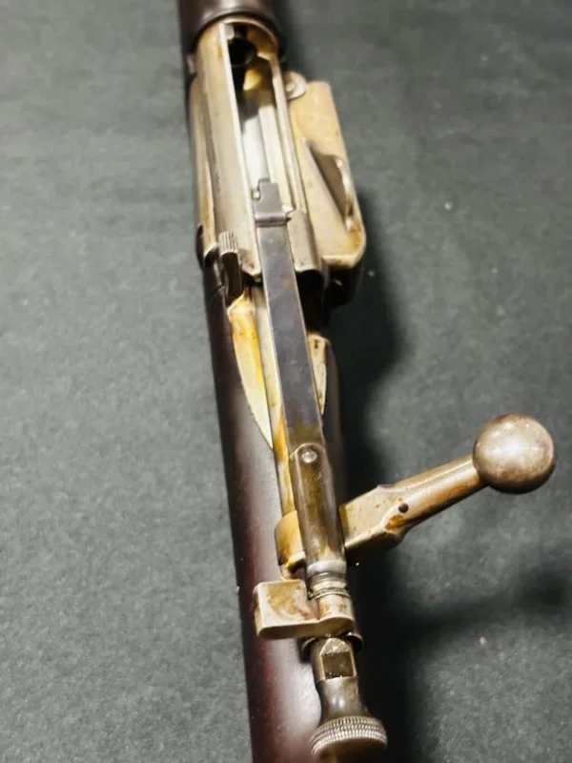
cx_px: 286
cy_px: 382
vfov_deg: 36.8
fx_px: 1146
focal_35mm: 52
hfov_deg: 28.0
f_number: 1.6
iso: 400
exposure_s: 1/30
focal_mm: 5.96
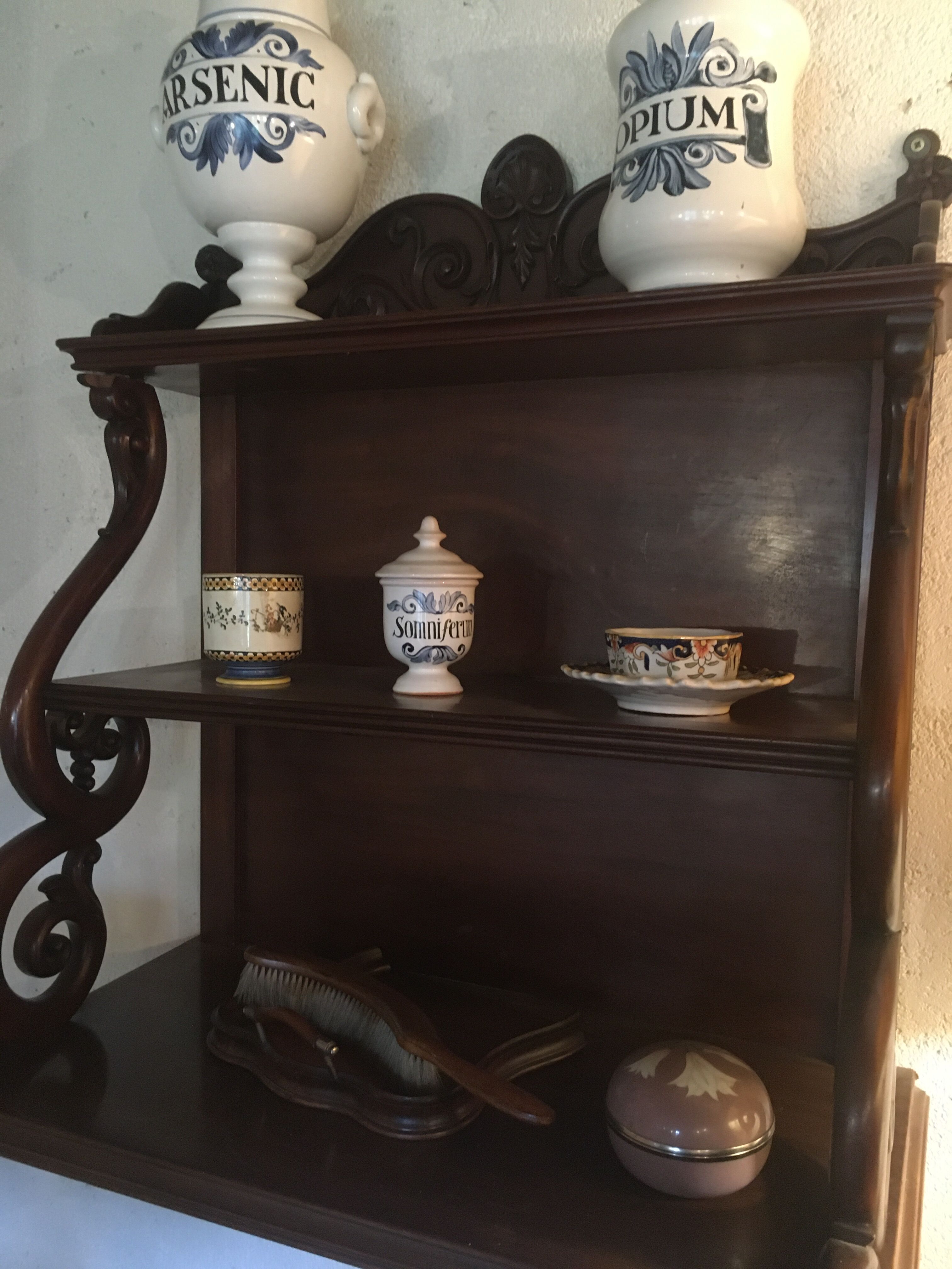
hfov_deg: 48.2
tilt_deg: -3.4
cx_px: 476
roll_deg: -0.9
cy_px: 634
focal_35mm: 29
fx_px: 1063
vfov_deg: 61.7
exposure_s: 1/17
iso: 400
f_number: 2.2
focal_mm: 4.15
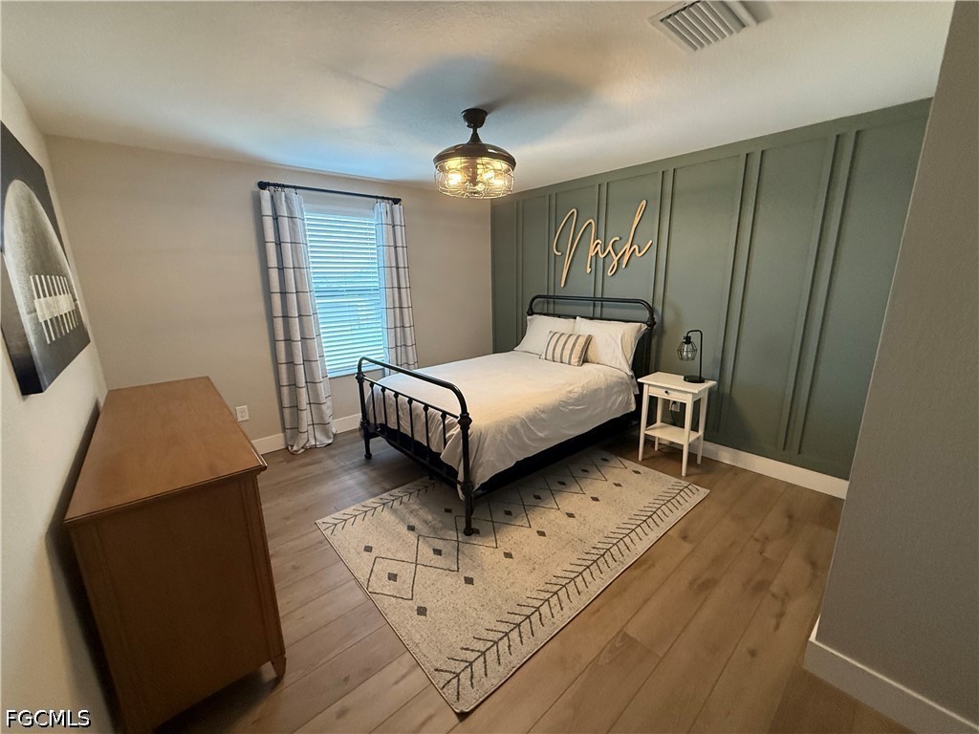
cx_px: 490
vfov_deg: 85.7
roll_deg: +0.9
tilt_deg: -13.8
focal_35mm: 14
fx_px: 396
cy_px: 367
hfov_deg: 102.1
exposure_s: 1/120
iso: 640
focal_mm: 2.22
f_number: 2.2
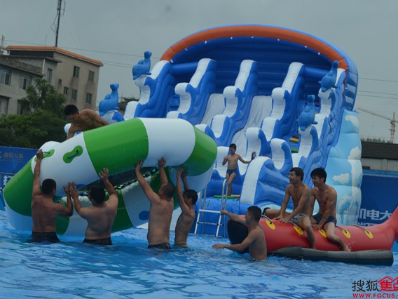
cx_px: 184
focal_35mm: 91
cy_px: 150
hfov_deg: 21.6
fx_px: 1041
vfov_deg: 16.3
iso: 100
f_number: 8
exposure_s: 1/200
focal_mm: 55
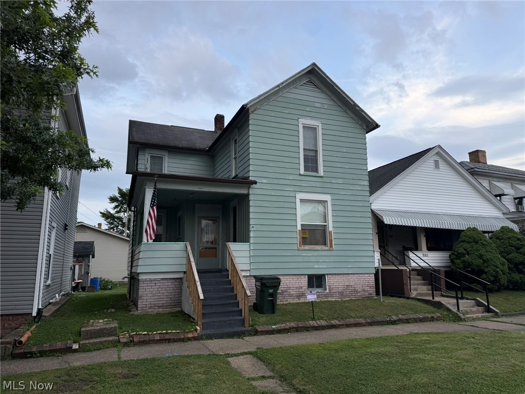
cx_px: 262
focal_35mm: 24
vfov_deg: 56.8
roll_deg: +0.3
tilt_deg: +11.0
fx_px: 364
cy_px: 197
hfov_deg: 71.6
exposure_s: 1/345
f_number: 1.78
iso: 80
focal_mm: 6.76
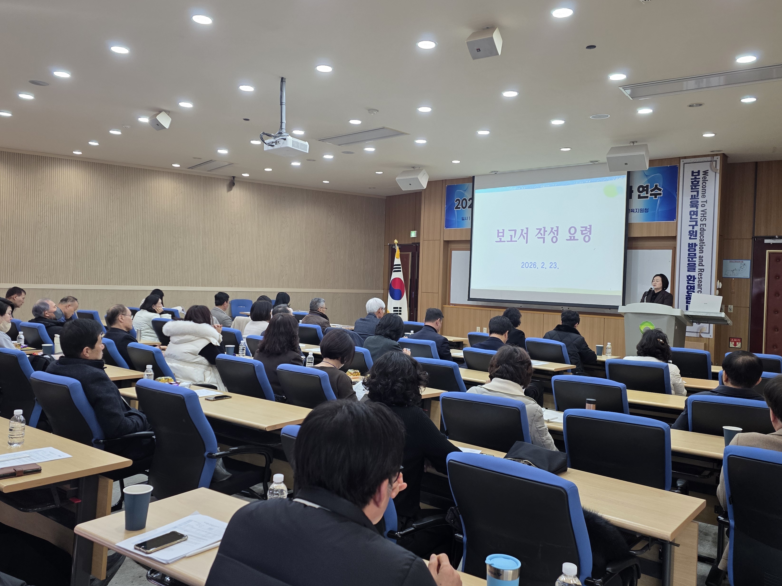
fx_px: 632
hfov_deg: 63.4
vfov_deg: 49.7
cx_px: 384
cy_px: 275
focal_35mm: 28
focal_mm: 6.3
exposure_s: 1/120
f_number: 1.7
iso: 200
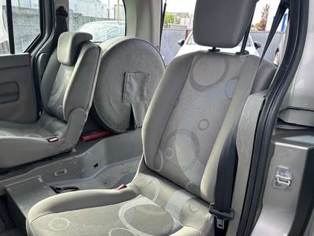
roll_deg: -1.5
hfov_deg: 61.3
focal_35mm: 29
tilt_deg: -21.9
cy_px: 140
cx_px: 134
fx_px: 263
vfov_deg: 48.0
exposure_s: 1/309
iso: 80
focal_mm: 6.86
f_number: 1.78
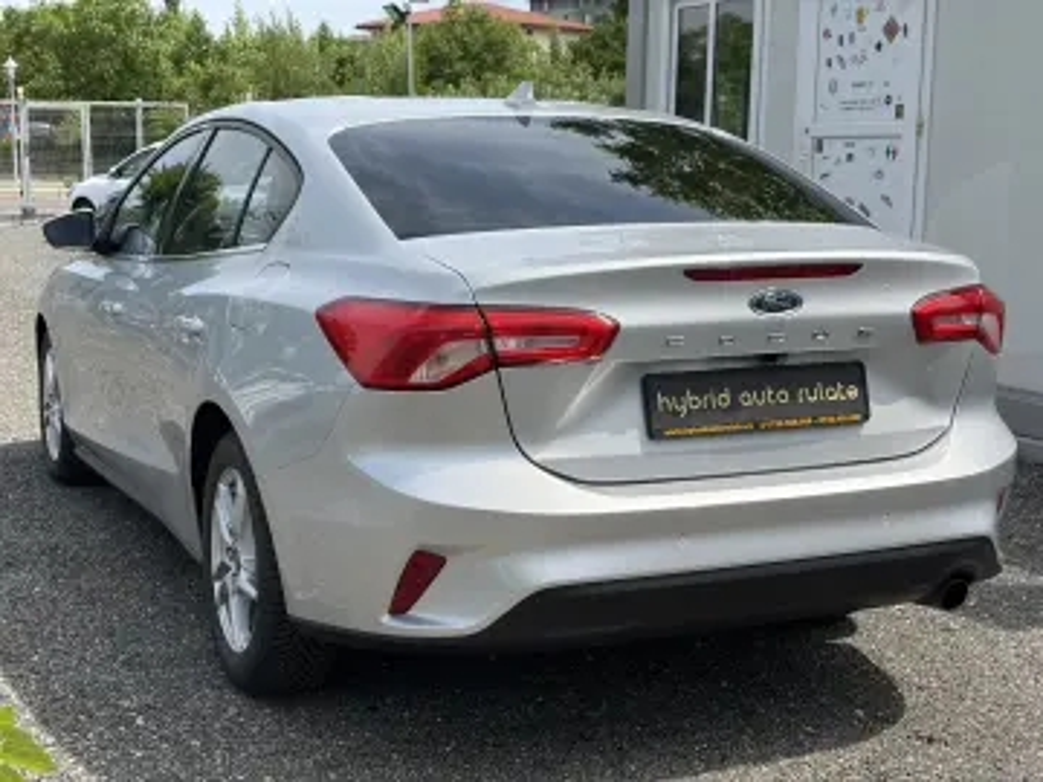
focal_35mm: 52
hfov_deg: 36.8
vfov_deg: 28.0
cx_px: 522
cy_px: 391
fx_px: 1567
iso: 50
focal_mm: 5.96
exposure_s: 1/3125
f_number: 1.6
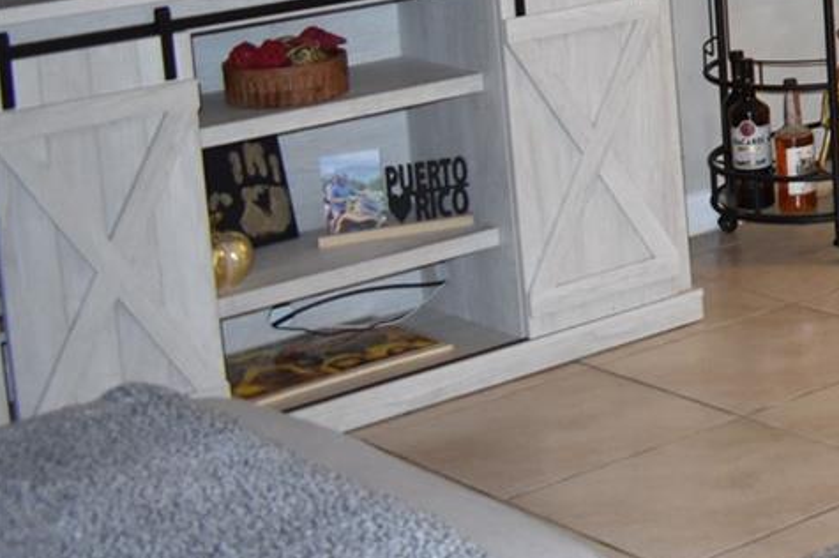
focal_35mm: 91
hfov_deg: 18.6
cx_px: 1406
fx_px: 2119
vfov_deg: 14.4
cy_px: -155
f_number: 3.8
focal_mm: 18
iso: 800
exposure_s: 1/60
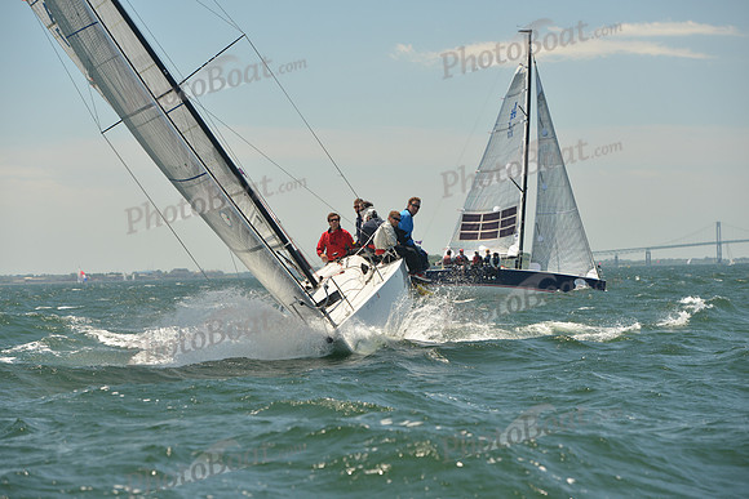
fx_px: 2539
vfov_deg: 11.2
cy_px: 250
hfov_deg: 16.8
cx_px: 374
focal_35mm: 122
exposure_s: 1/800
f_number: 5.6
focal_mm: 122
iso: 400
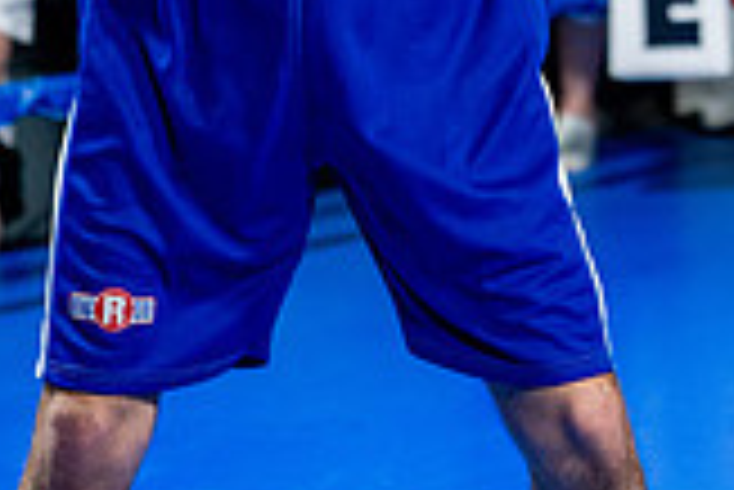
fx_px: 4367
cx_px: 923
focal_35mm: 214
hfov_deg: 9.5
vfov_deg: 6.4
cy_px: -191
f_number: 2
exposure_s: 1/1000
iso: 4000
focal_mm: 60
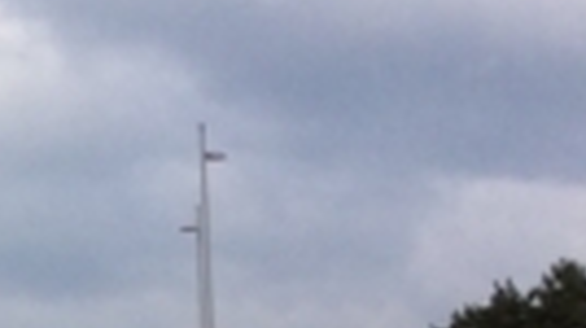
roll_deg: +0.5
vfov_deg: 5.8
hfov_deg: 9.1
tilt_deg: +5.5
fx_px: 3228
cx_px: -910
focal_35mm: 208
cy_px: 284
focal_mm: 3.3
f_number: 2.4
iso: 32
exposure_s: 1/1144
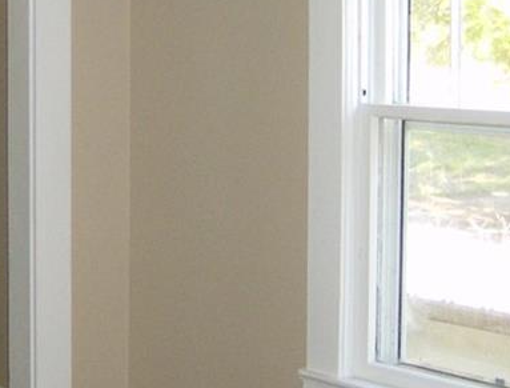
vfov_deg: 15.6
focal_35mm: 95
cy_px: 91
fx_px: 1406
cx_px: 81
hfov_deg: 20.3
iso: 200
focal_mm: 6
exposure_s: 1/60
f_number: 2.8
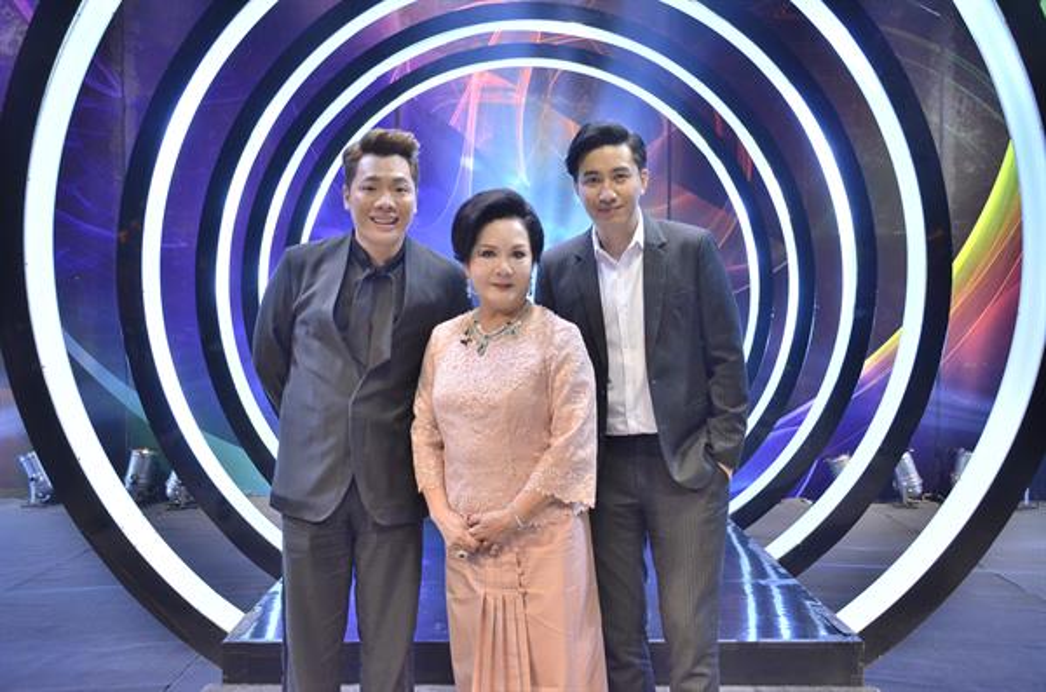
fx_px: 1044
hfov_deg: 53.2
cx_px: 523
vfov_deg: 36.7
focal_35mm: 36
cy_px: 346
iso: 1600
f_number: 3.8
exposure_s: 1/125
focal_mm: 24
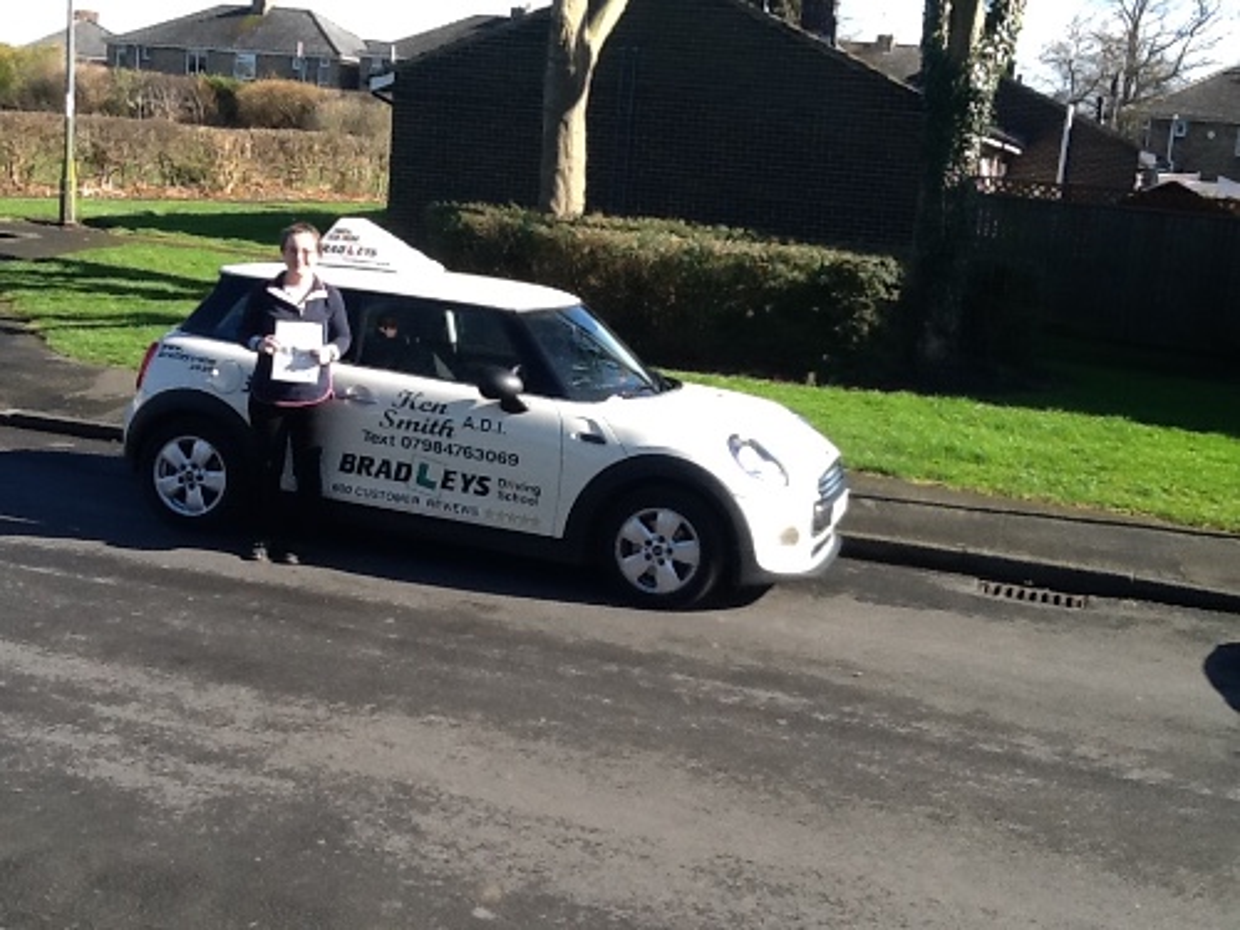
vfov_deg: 32.9
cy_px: 465
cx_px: 620
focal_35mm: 44
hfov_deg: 42.9
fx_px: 1576
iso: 40
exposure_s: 1/431
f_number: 2.4
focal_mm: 2.03
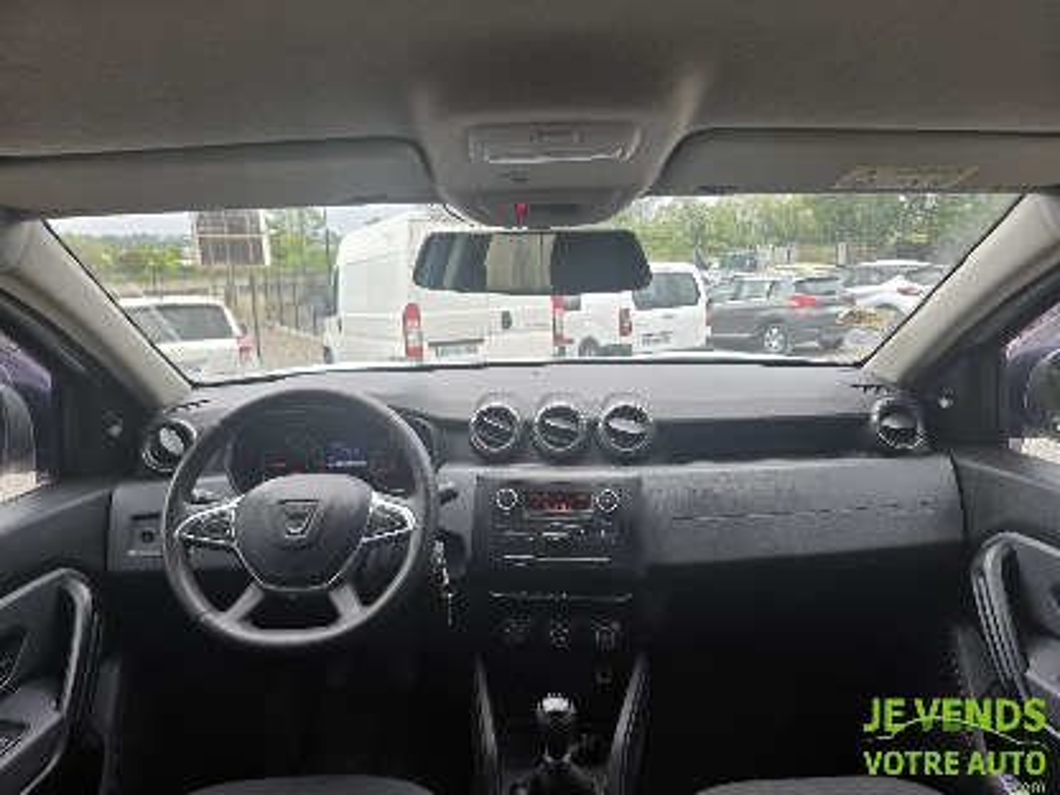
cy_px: 398
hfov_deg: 73.9
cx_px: 530
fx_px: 704
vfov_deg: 58.9
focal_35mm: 23
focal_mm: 6.3
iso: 25
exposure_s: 1/180
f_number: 1.7
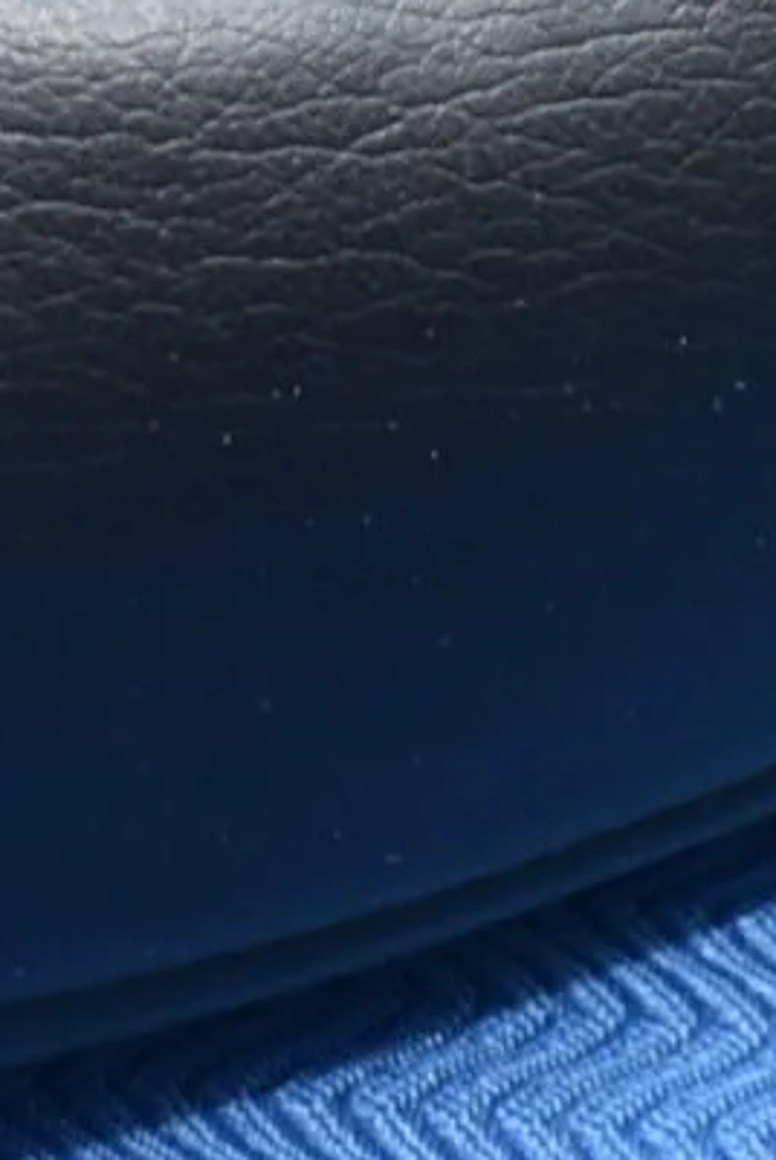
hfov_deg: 6.2
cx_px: -9
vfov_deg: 9.3
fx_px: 7107
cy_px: -62
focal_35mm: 220
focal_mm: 23
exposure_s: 1/320
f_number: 7.1
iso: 200
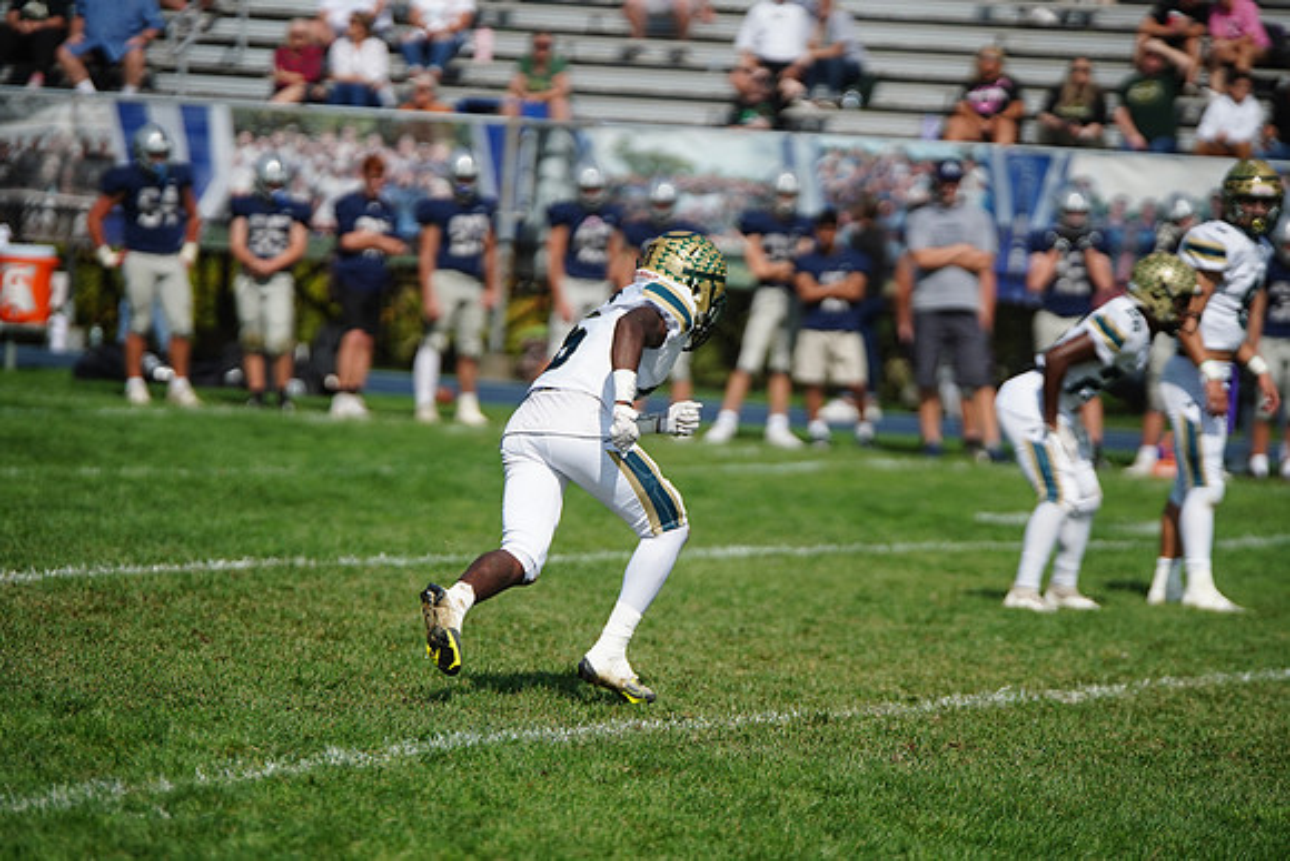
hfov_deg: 8.3
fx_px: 8852
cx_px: 645
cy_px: 430
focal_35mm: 247
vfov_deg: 5.6
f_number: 2.8
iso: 400
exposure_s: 1/8000
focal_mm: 247
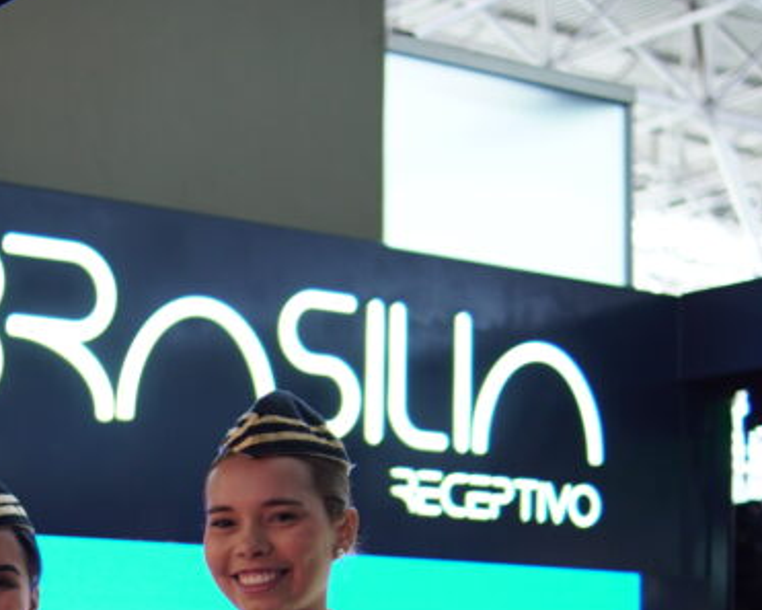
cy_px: 683
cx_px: 113
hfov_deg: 21.1
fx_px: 2014
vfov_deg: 16.7
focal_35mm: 89
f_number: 1.4
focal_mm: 23
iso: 250
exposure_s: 1/100
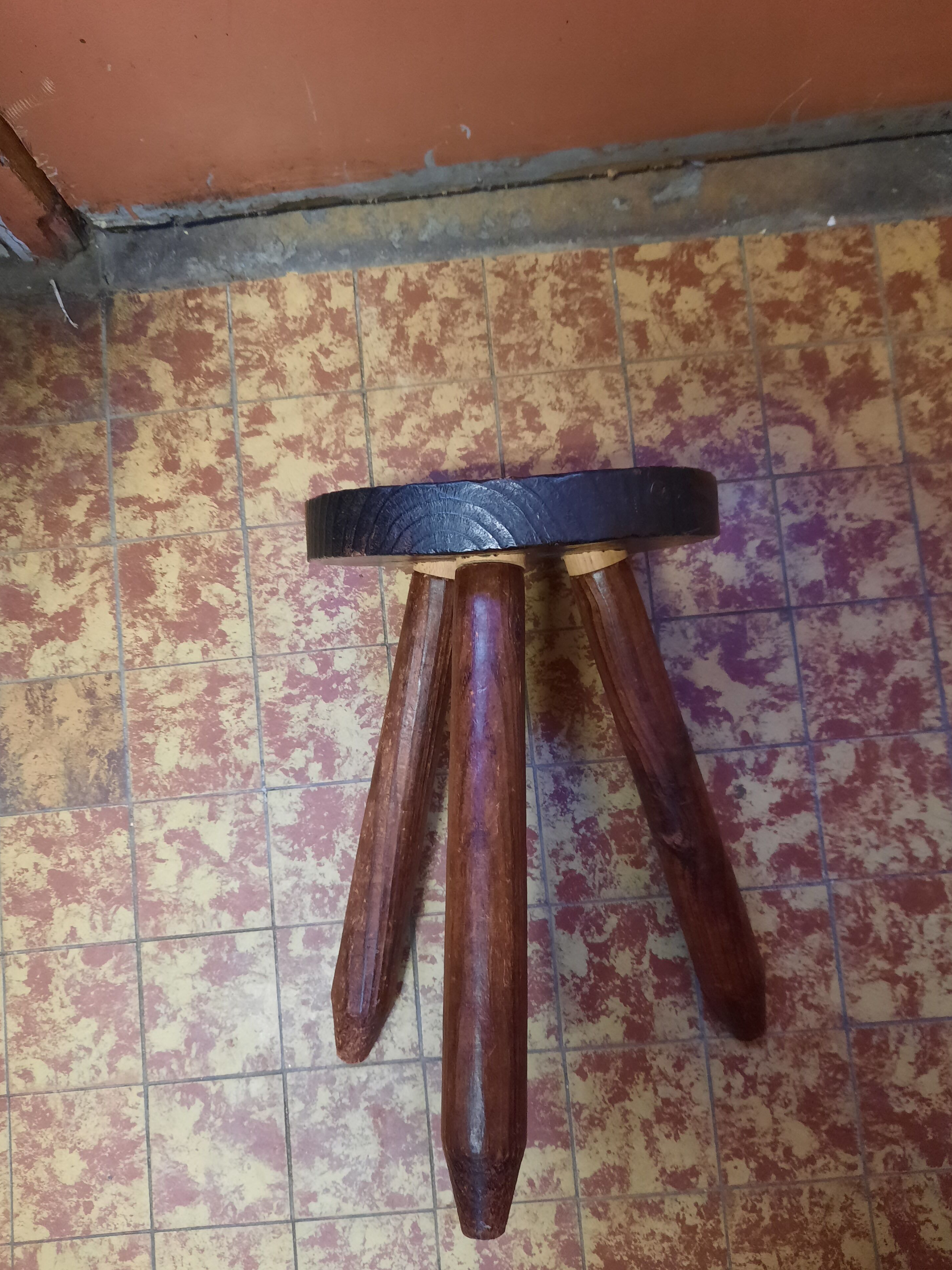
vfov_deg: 67.3
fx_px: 953
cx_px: 477
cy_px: 653
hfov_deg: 53.1
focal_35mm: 26
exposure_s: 1/25
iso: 500
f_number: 2
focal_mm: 4.6
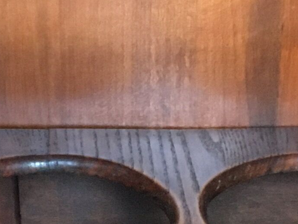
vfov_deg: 8.3
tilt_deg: -35.9
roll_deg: +0.1
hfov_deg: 11.7
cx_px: 173
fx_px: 1455
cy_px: 467
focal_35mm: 169
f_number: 2.2
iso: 200
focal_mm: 4.15
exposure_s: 1/25
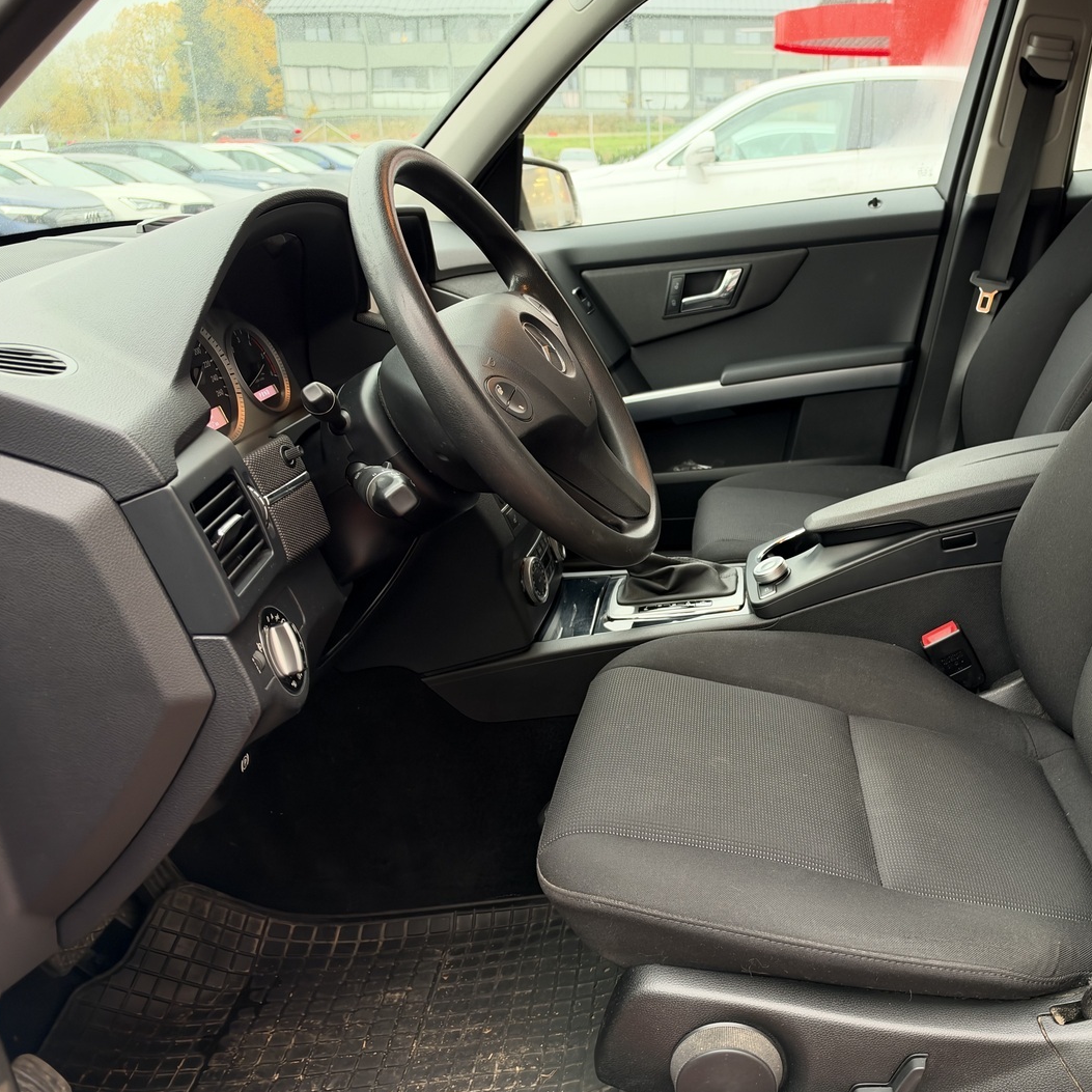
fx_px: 1035
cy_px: 556
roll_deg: -0.2
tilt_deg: -20.4
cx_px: 739
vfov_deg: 55.6
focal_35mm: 29
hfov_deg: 54.4
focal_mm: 6.93
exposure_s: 1/60
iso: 640
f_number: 1.8
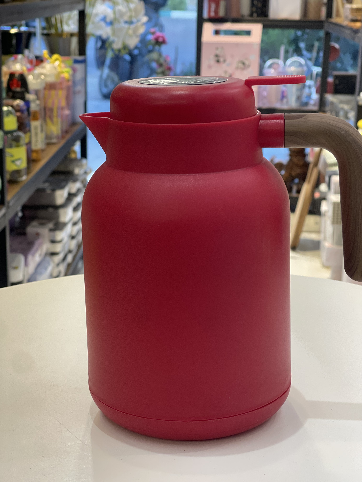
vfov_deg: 30.3
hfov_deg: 22.9
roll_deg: -1.5
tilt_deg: -14.0
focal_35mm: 64
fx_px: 892
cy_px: 241
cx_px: 181
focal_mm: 7.5
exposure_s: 1/100
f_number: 2.2
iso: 160
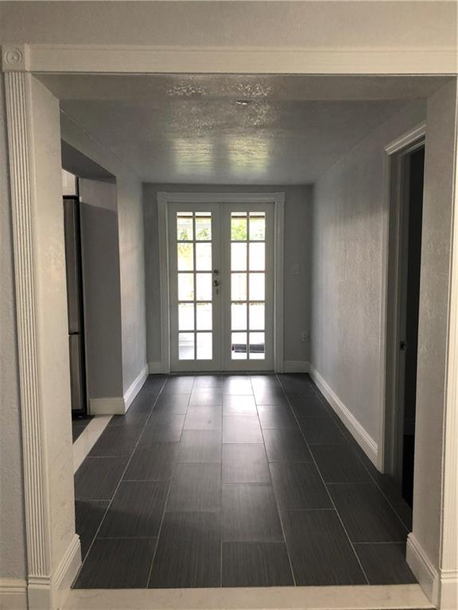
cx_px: 229
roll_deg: -0.4
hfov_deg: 48.2
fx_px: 512
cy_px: 305
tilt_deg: -5.9
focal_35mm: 29
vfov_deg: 61.7
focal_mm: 3.99
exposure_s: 1/15
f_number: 1.8
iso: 50
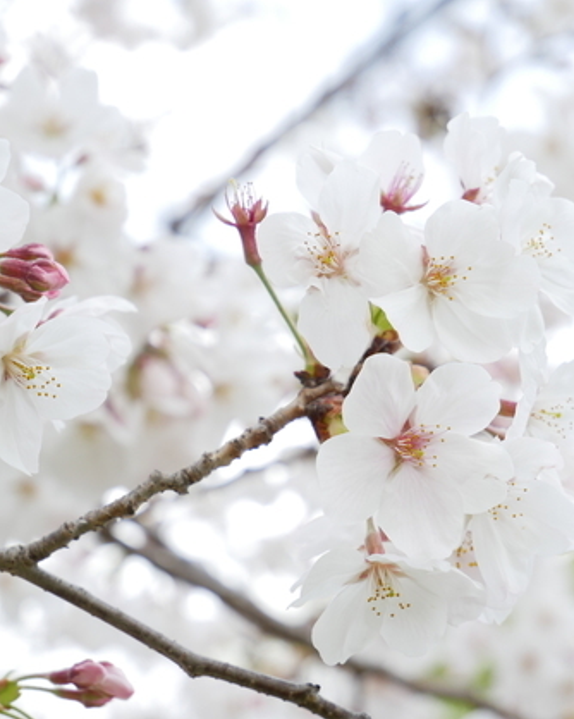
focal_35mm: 129
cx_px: 330
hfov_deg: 12.0
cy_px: 364
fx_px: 2741
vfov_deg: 14.9
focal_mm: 46
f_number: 5.6
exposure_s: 1/200
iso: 200
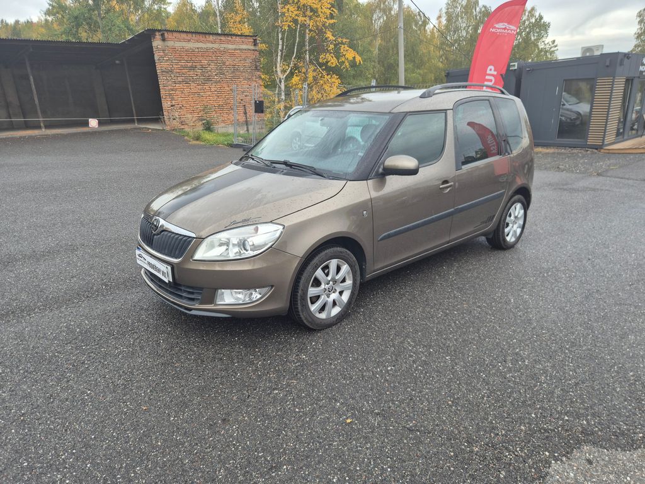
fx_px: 429
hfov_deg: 73.9
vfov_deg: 58.9
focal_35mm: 23
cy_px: 242
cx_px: 322
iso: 25
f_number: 1.8
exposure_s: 1/239
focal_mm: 5.4
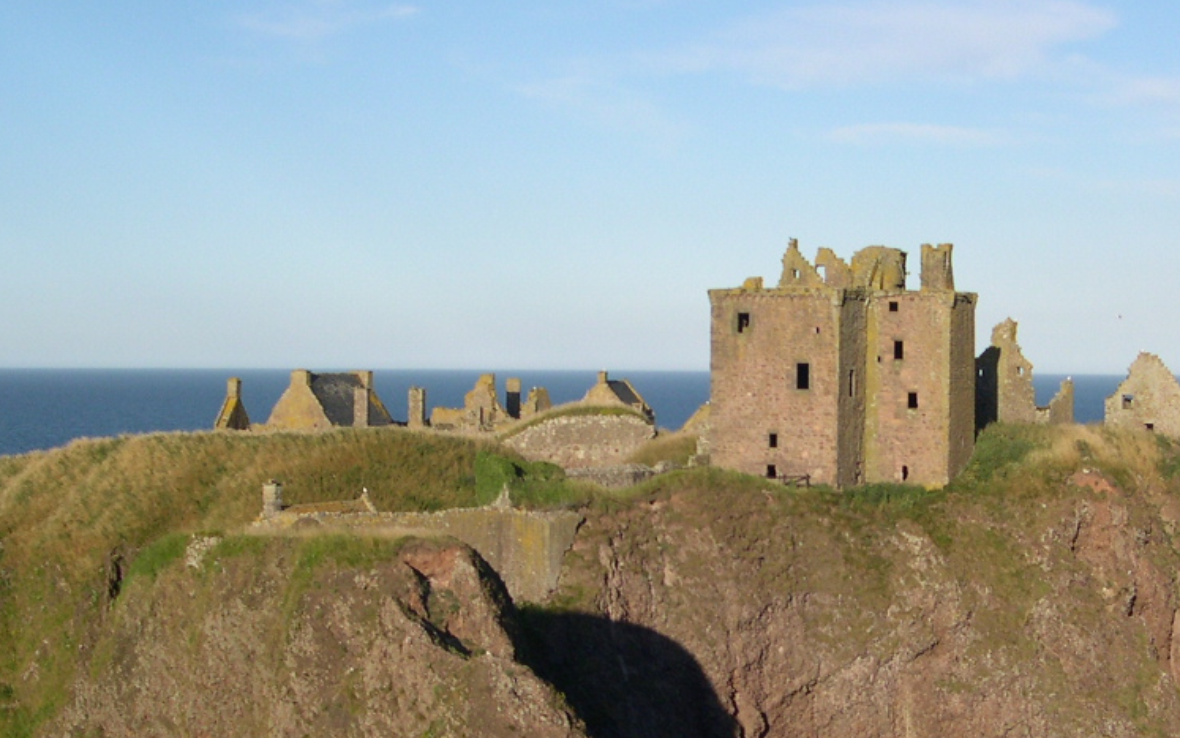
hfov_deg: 29.7
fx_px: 2219
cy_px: 476
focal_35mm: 69
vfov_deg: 18.8
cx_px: 698
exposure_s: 1/168
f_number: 7.6
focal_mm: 8
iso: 100
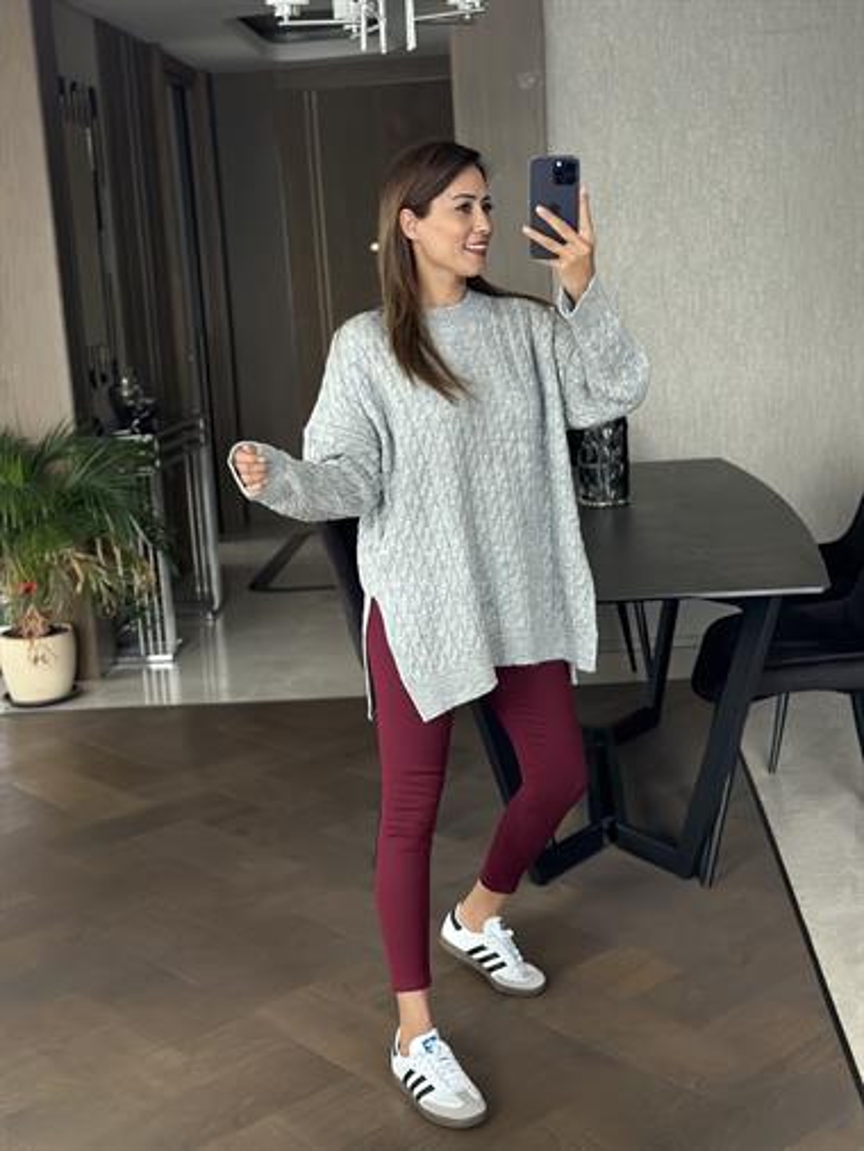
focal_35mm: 48
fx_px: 1596
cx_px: 432
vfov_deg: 39.6
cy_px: 576
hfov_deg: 30.3
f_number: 1.78
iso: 400
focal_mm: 6.86
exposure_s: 1/40
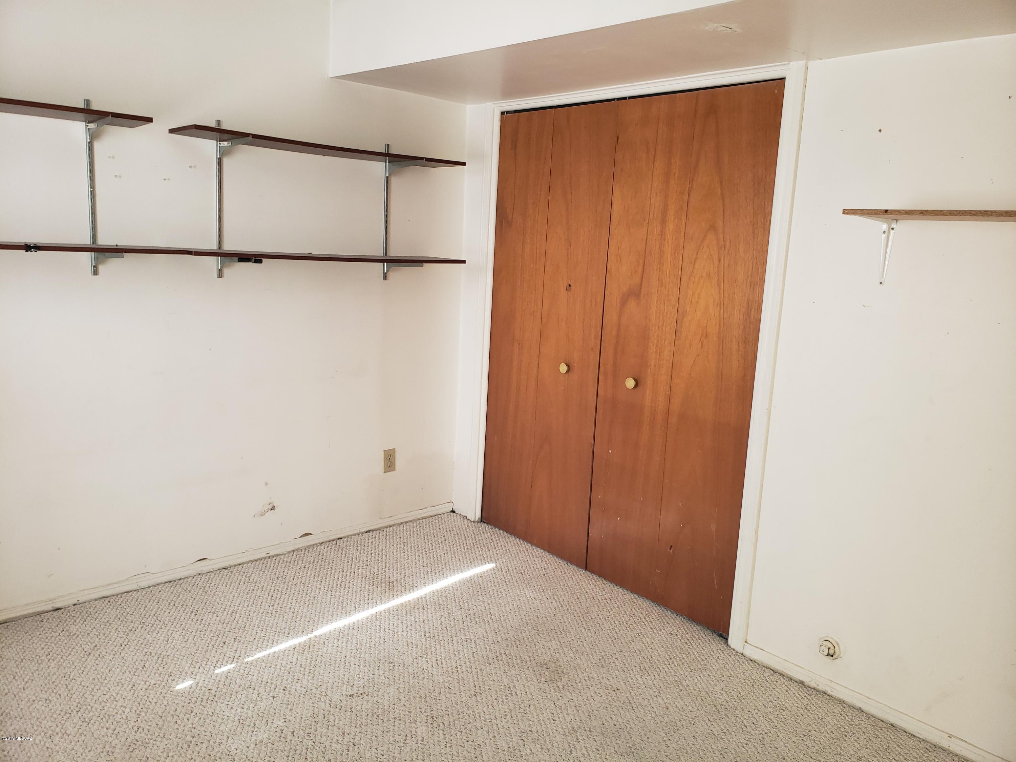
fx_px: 763
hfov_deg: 67.3
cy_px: 381
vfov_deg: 53.1
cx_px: 508
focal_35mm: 26
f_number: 2.4
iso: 125
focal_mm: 4.3
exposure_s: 1/17
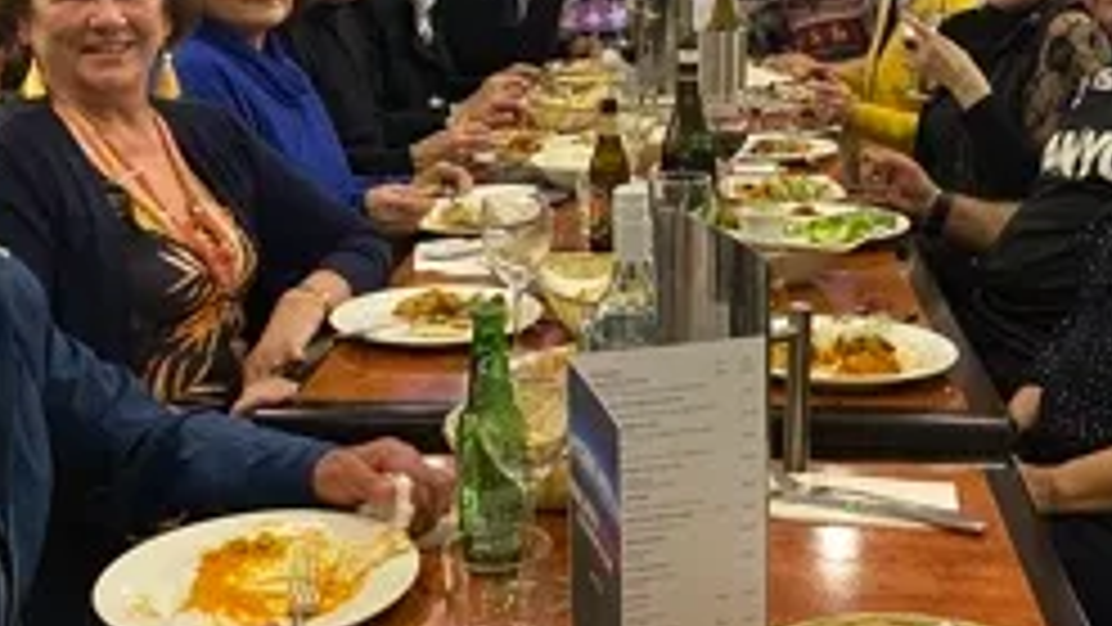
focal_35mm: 55
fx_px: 1622
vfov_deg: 21.7
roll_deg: +0.6
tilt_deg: -11.7
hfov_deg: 37.8
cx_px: 626
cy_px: 198
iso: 800
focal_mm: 4.25
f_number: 1.8
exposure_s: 1/25
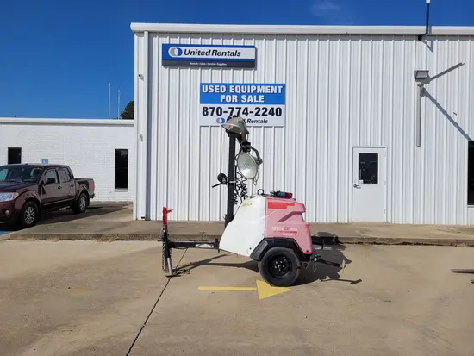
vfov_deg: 53.1
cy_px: 178
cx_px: 237
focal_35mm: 26
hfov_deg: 67.3
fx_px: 356
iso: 40
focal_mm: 5.4
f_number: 1.8
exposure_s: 1/6218
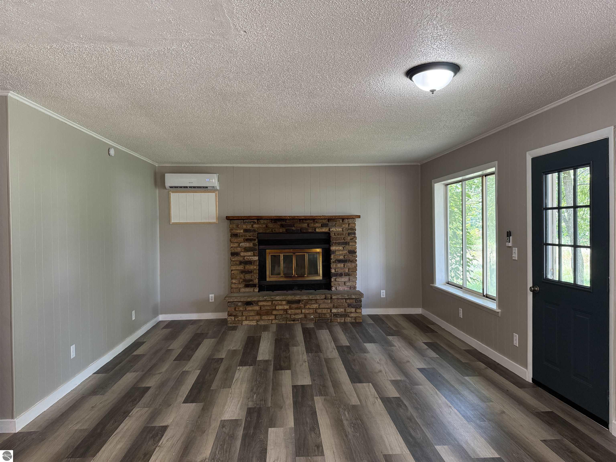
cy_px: 231
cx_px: 308
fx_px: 427
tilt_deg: -0.6
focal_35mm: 24
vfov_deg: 56.8
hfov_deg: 71.6
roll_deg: +1.2
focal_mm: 6.76
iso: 250
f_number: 1.78
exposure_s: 1/120
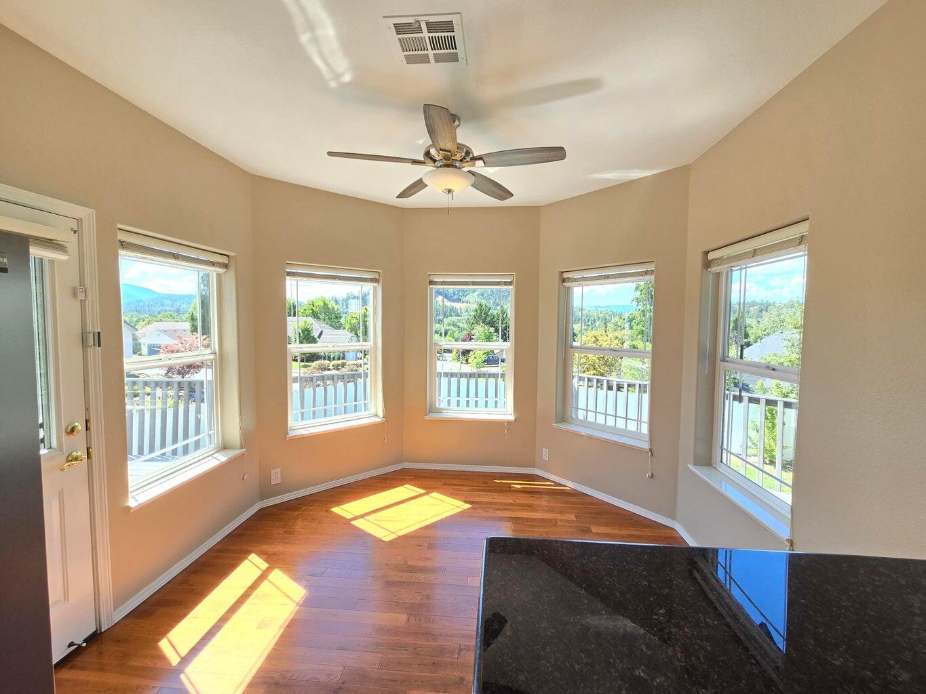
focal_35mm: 13
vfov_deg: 89.9
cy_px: 347
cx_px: 463
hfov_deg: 106.2
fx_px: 348
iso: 50
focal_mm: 2.2
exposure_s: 1/145
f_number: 2.2
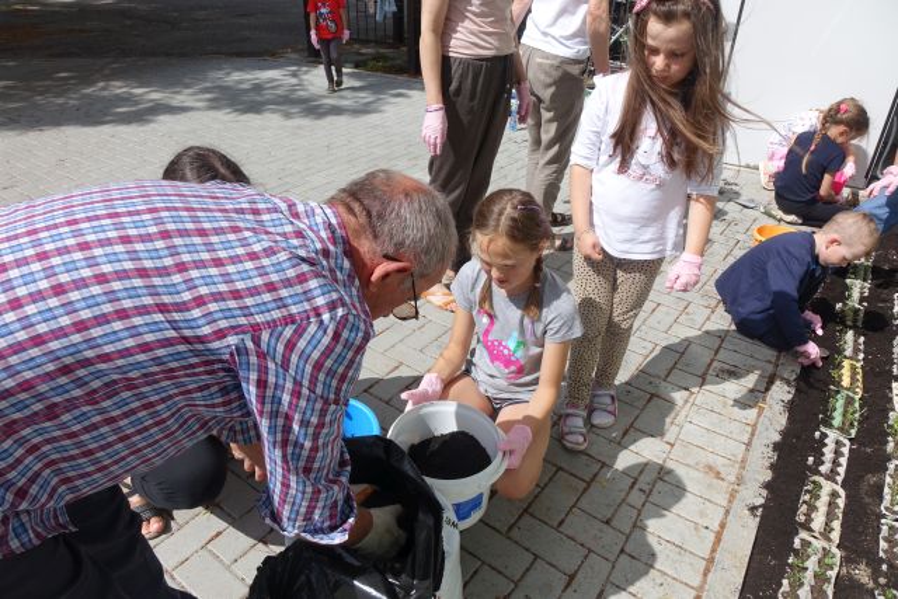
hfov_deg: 73.7
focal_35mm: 24
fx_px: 599
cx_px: 449
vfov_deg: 53.2
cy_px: 300
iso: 125
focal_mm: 8.8
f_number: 5
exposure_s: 1/800
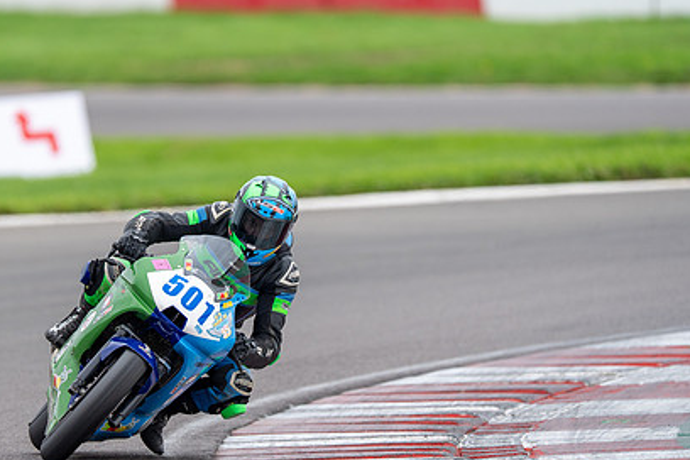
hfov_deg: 2.4
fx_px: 16348
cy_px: 238
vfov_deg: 1.6
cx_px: 227
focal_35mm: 853
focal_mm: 600
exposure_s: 1/400
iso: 320
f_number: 4
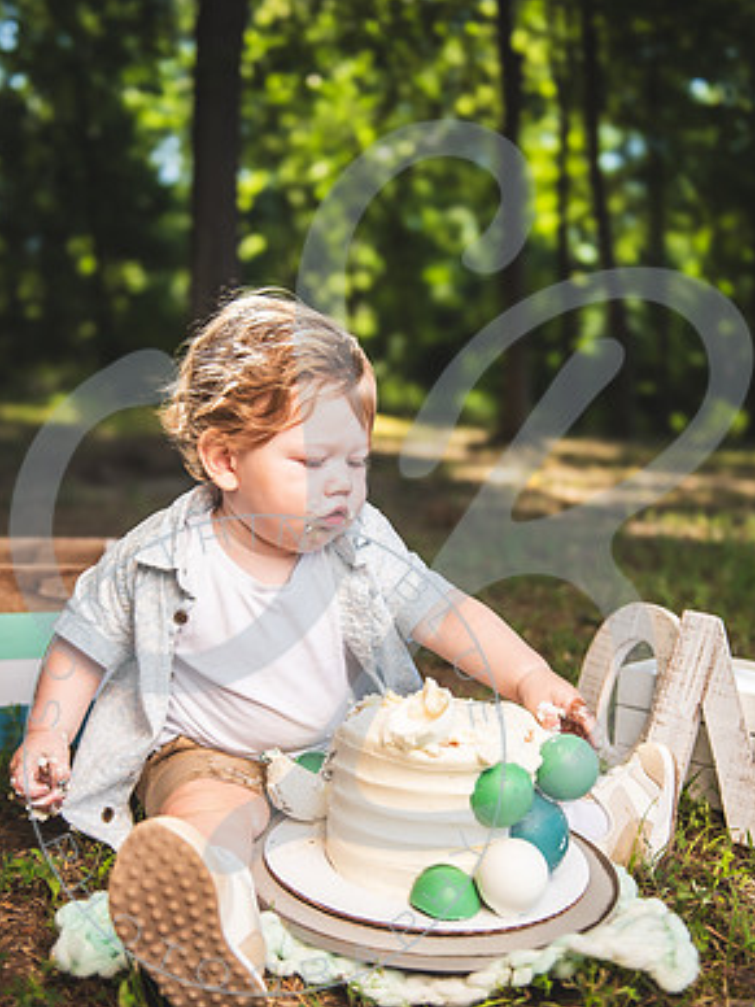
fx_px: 1134
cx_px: 381
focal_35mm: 39
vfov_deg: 47.8
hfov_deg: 36.8
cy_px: 558
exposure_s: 1/800
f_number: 2.8
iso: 100
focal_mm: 35
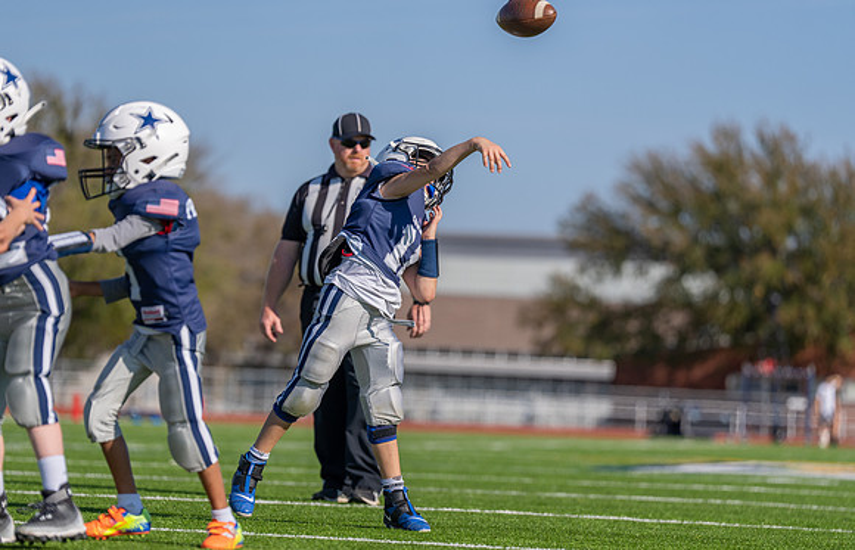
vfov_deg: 7.1
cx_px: 397
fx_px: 4442
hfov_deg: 11.0
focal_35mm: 189
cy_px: 309
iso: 160
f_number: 3.2
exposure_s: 1/3200
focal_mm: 170
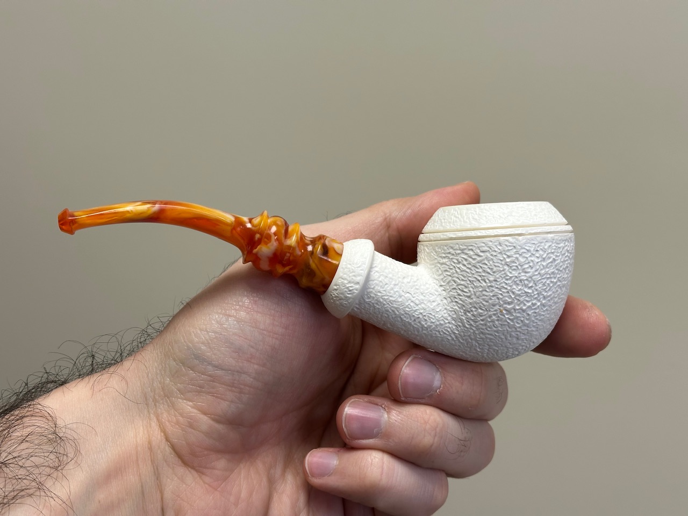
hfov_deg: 39.7
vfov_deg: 30.3
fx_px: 954
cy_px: 258
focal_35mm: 48
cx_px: 344
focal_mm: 6.86
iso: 64
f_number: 1.78
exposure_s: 1/121
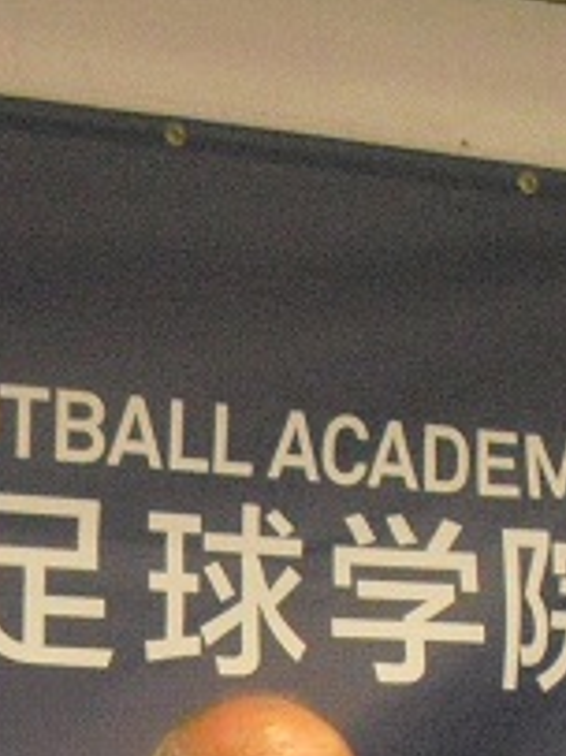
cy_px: 1046
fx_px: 3099
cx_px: -30
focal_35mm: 142
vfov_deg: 13.3
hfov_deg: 10.3
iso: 800
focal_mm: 6.3
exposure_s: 1/60
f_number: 3.1
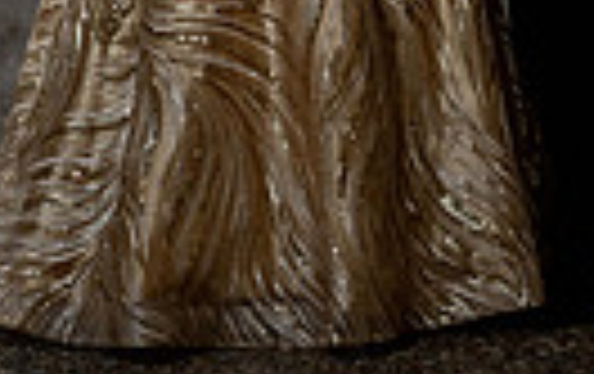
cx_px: 428
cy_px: -419
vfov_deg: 4.4
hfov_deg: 7.1
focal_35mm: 295
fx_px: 4784
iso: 200
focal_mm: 85
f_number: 2.2
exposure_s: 1/1250
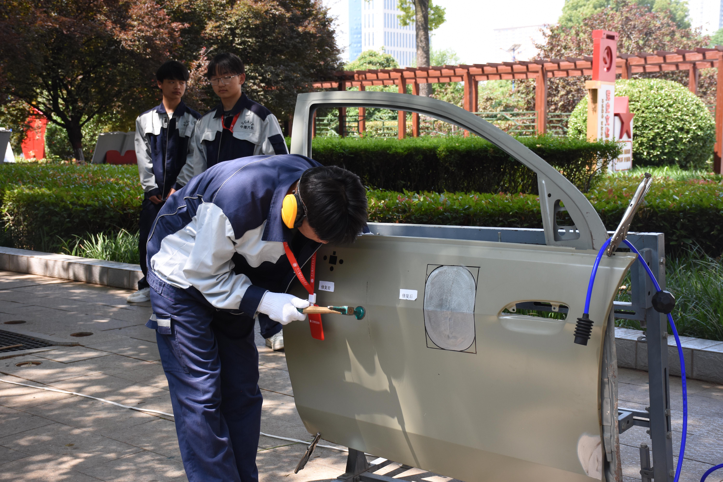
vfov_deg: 25.8
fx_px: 1054
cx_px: 362
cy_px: 241
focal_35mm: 52
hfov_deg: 37.9
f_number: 7.1
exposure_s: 1/320
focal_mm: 35
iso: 400
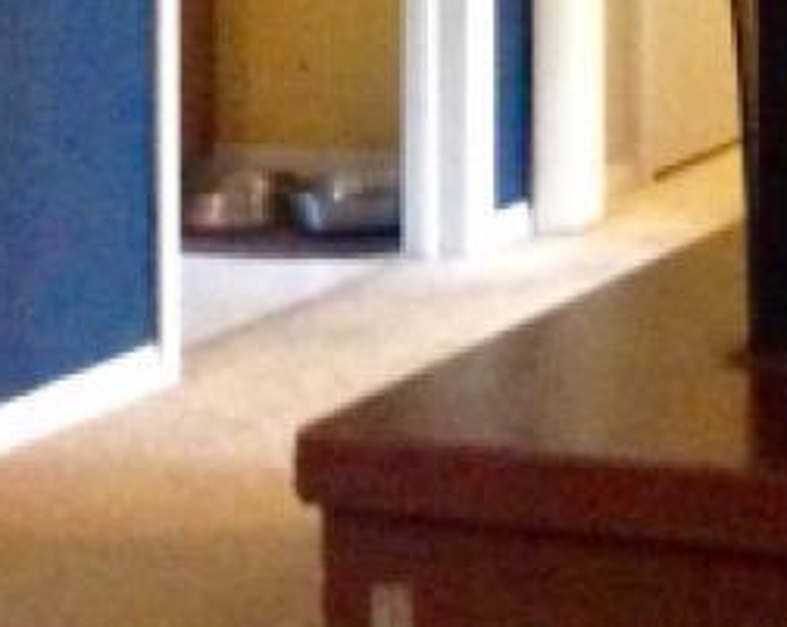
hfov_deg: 13.2
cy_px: -429
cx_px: 1134
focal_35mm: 139
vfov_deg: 10.5
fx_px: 3234
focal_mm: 4.28
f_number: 2.4
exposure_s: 1/15
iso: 800
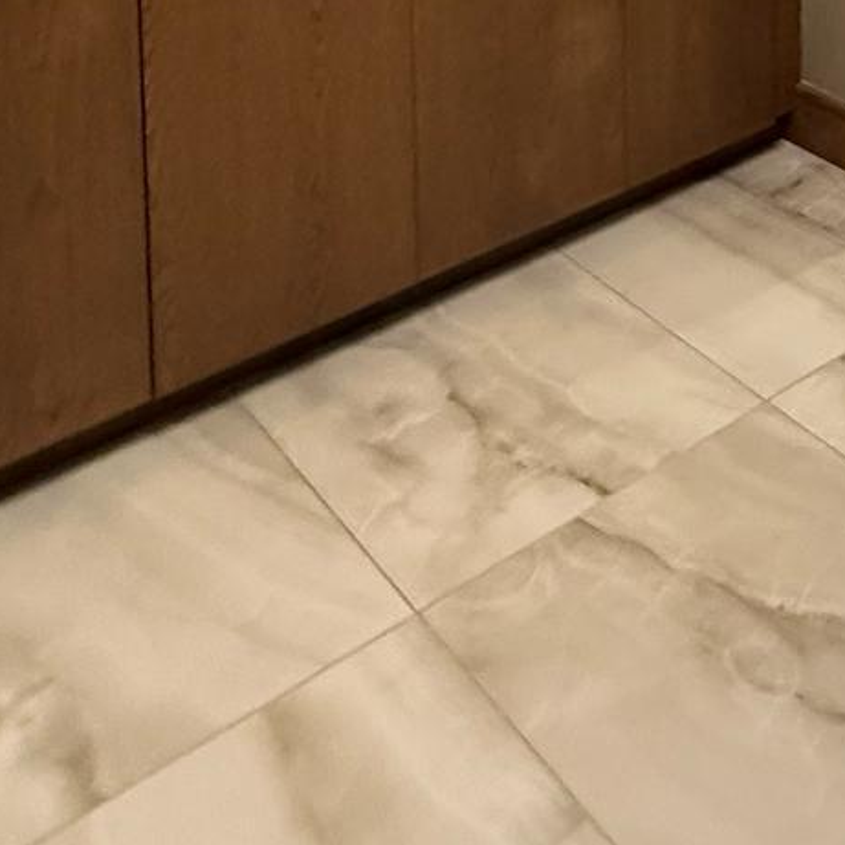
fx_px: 1519
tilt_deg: -3.8
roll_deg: -0.7
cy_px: -488
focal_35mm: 55
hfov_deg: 28.3
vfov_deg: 23.5
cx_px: 929
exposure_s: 1/120
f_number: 2.2
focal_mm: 2.22
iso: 640
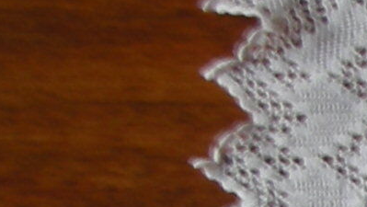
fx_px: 2619
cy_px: 742
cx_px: 1098
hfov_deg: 7.1
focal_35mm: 269
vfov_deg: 4.3
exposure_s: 1/5.2
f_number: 3
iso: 50
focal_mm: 5.8
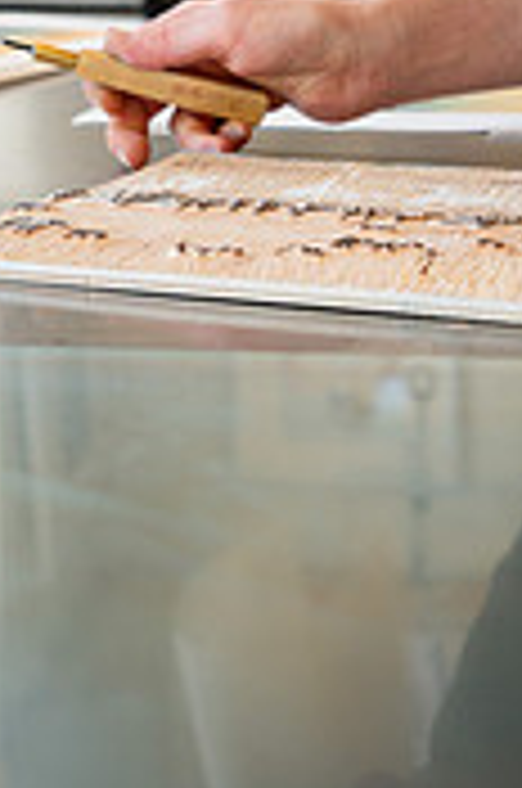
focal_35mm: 77
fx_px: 1681
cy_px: -207
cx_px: 349
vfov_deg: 23.6
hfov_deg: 17.6
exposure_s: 1/250
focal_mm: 30
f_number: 4
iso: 500
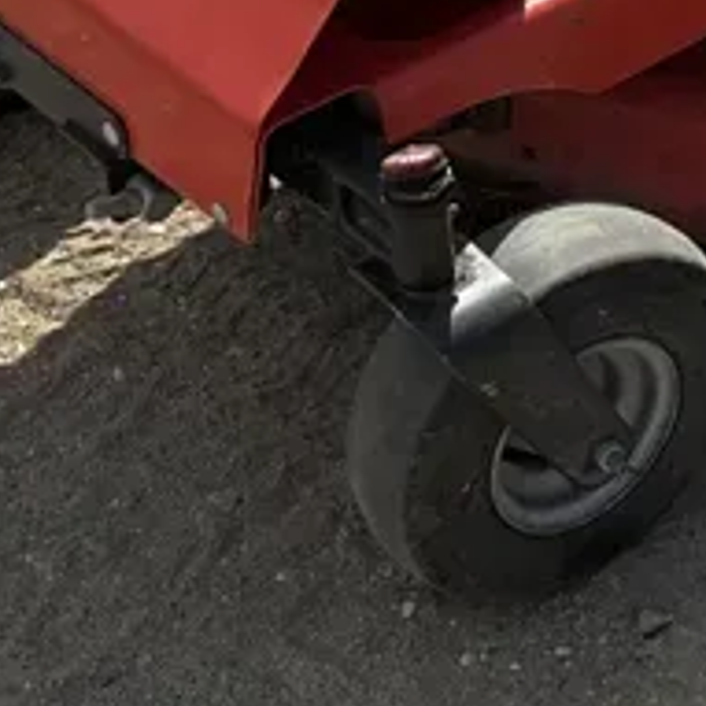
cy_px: -255
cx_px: 1042
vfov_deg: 13.0
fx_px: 2977
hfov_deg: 12.9
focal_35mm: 129
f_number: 1.8
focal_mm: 3
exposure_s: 1/1675
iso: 25
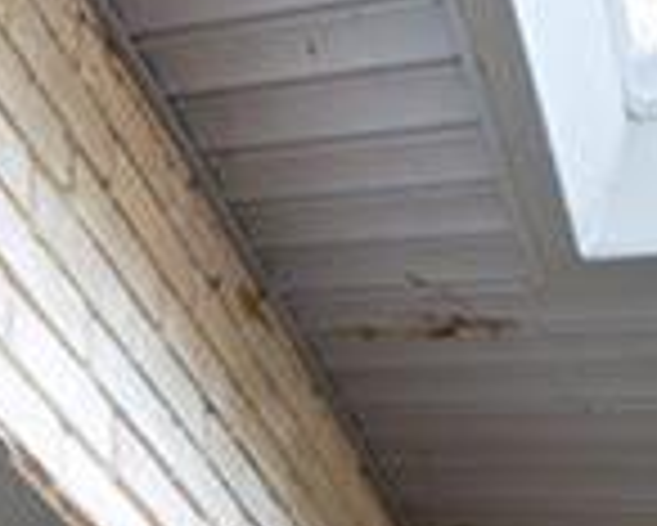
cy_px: 1369
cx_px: -171
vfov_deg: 13.0
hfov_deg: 22.0
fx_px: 1537
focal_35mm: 79
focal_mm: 12
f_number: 8
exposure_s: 1/20
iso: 160
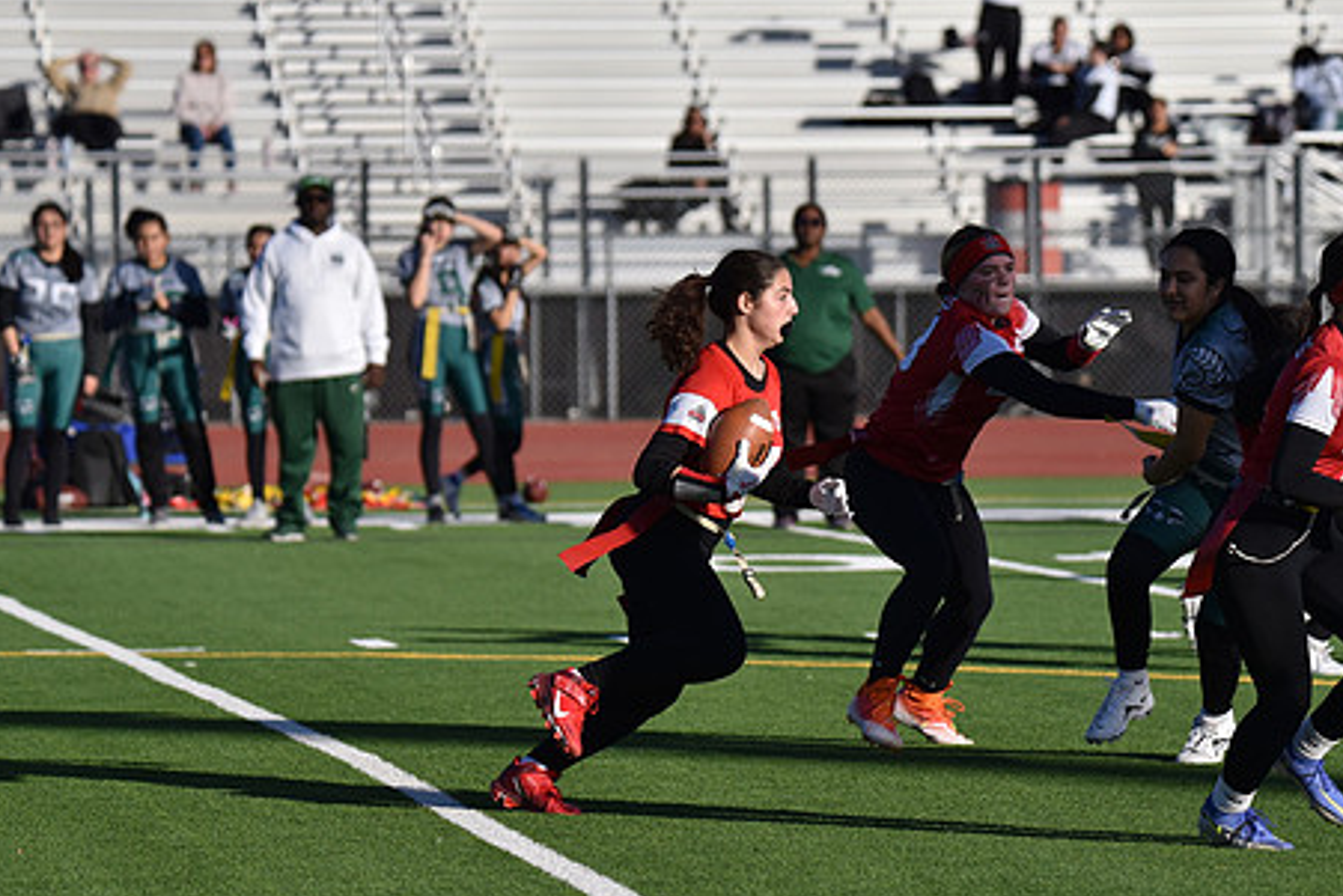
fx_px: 10075
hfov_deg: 7.6
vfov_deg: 5.1
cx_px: 730
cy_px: 439
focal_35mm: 270
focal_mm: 210
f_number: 5.3
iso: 400
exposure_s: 1/4000
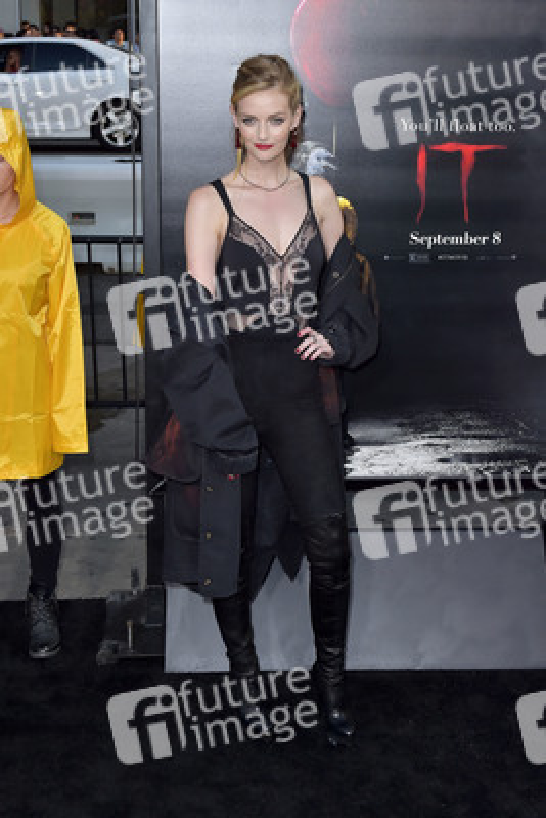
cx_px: 273
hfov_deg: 28.1
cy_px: 409
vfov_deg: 41.1
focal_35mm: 48
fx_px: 1091
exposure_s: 1/250
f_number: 6.3
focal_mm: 48
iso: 640
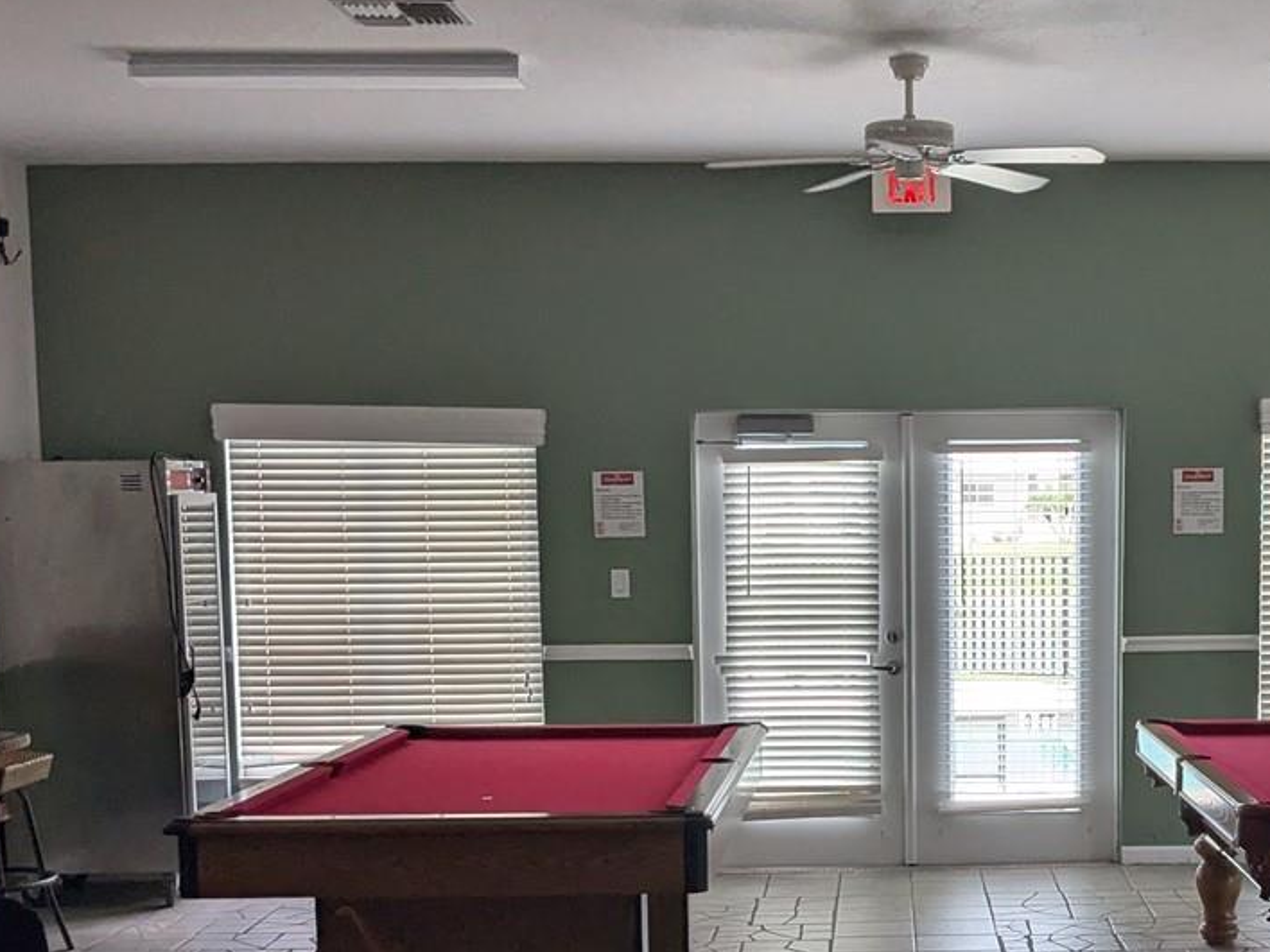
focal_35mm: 61
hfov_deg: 30.9
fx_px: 2238
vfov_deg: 23.8
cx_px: 1010
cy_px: 710
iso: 61
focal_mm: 4.38
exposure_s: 1/304
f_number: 1.73
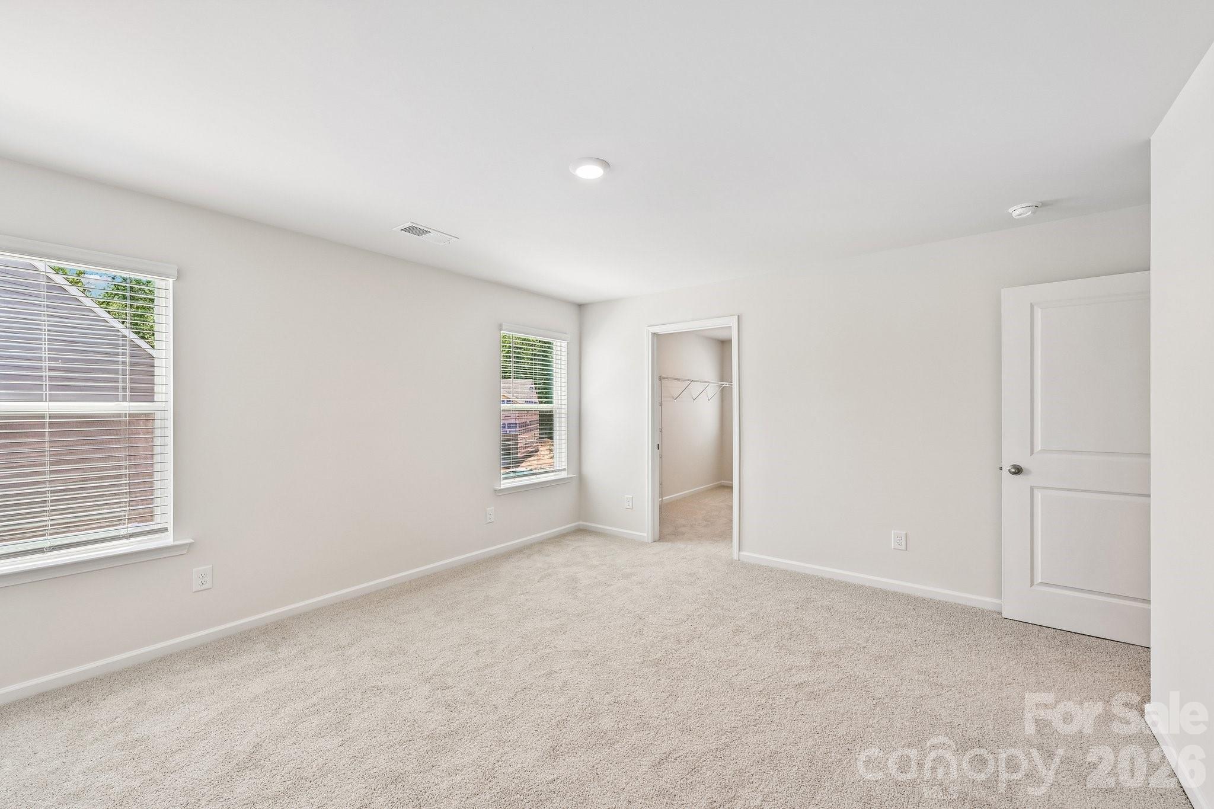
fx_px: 472
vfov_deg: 81.2
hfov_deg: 104.3
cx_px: 607
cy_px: 404
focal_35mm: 14
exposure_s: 1/15
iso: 110
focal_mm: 14
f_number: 8
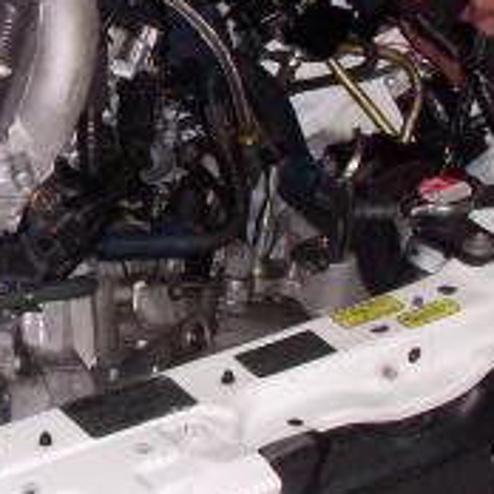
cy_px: 43
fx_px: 2486
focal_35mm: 154
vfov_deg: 11.3
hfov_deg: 11.2
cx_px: -79
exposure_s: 1/50
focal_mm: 6.3
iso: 160
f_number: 3.3
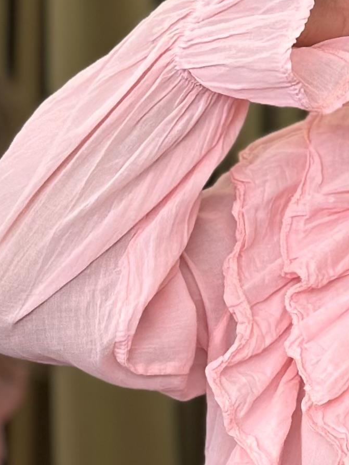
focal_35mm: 216
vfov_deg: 9.1
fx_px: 2904
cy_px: 375
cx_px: 507
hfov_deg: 6.8
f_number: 1.78
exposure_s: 1/190
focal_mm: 6.86
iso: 80
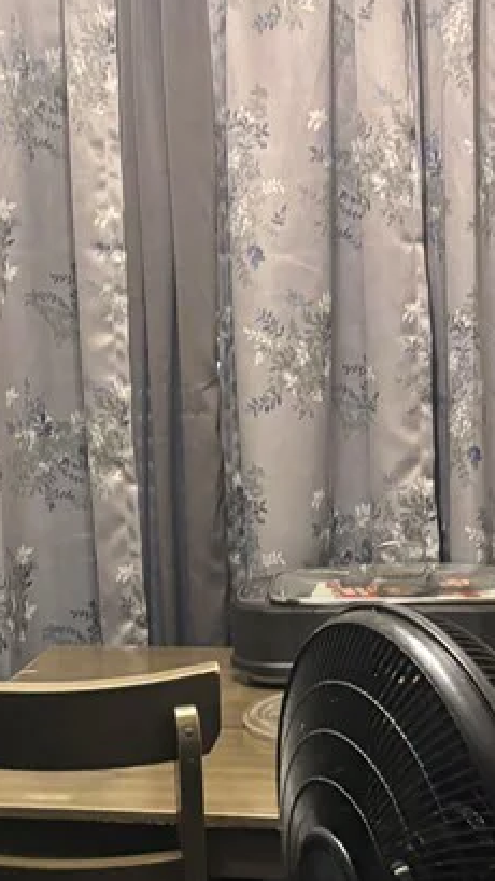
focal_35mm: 71
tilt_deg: -12.0
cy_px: 599
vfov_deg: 29.5
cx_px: 108
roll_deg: +2.1
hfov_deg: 16.9
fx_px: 1657
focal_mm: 5.96
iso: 500
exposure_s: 1/40
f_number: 1.6
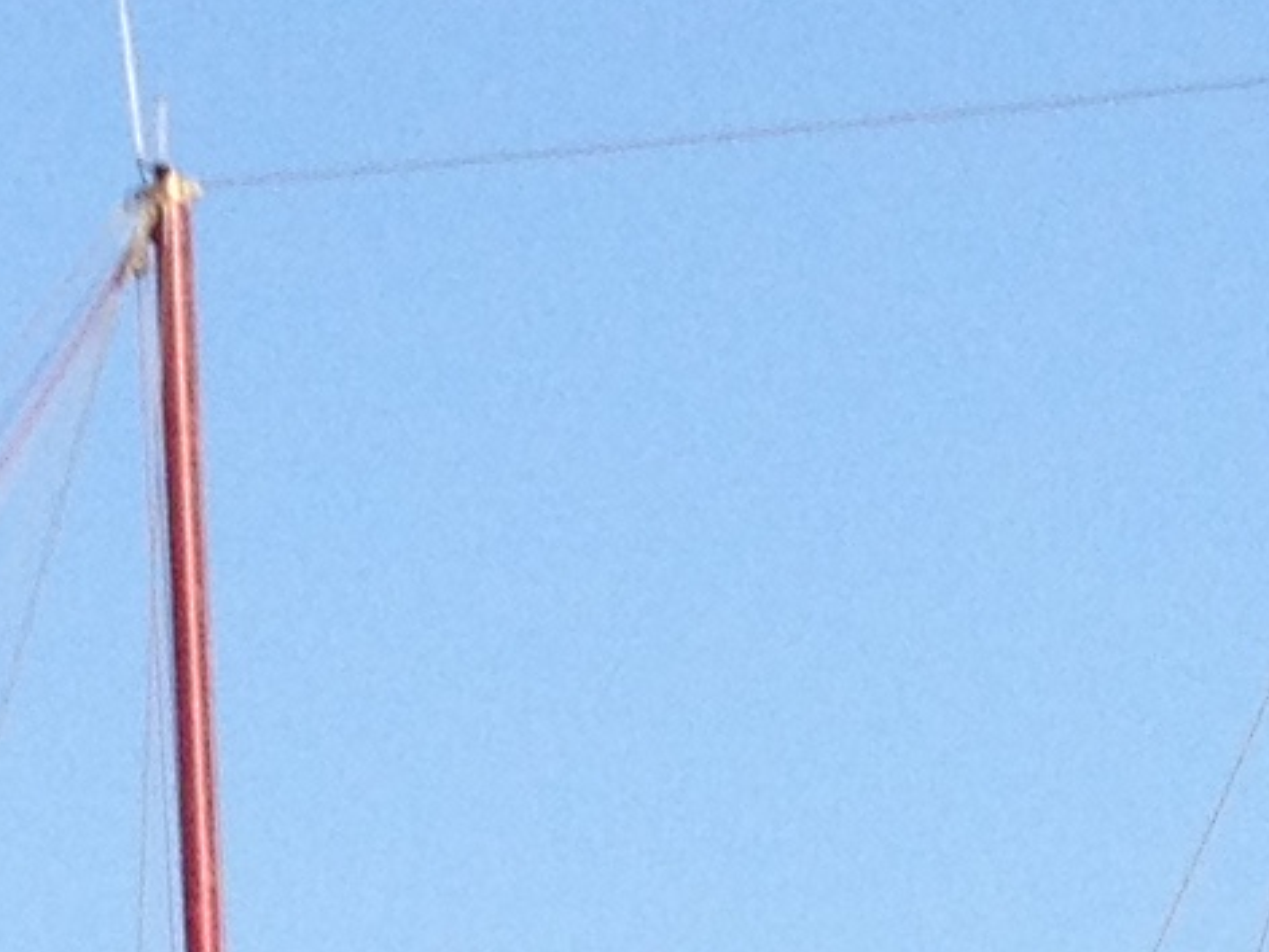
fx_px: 8872
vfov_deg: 6.0
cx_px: 817
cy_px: 2052
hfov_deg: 8.2
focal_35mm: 242
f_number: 2.4
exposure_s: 1/1416
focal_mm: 4.28
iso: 50
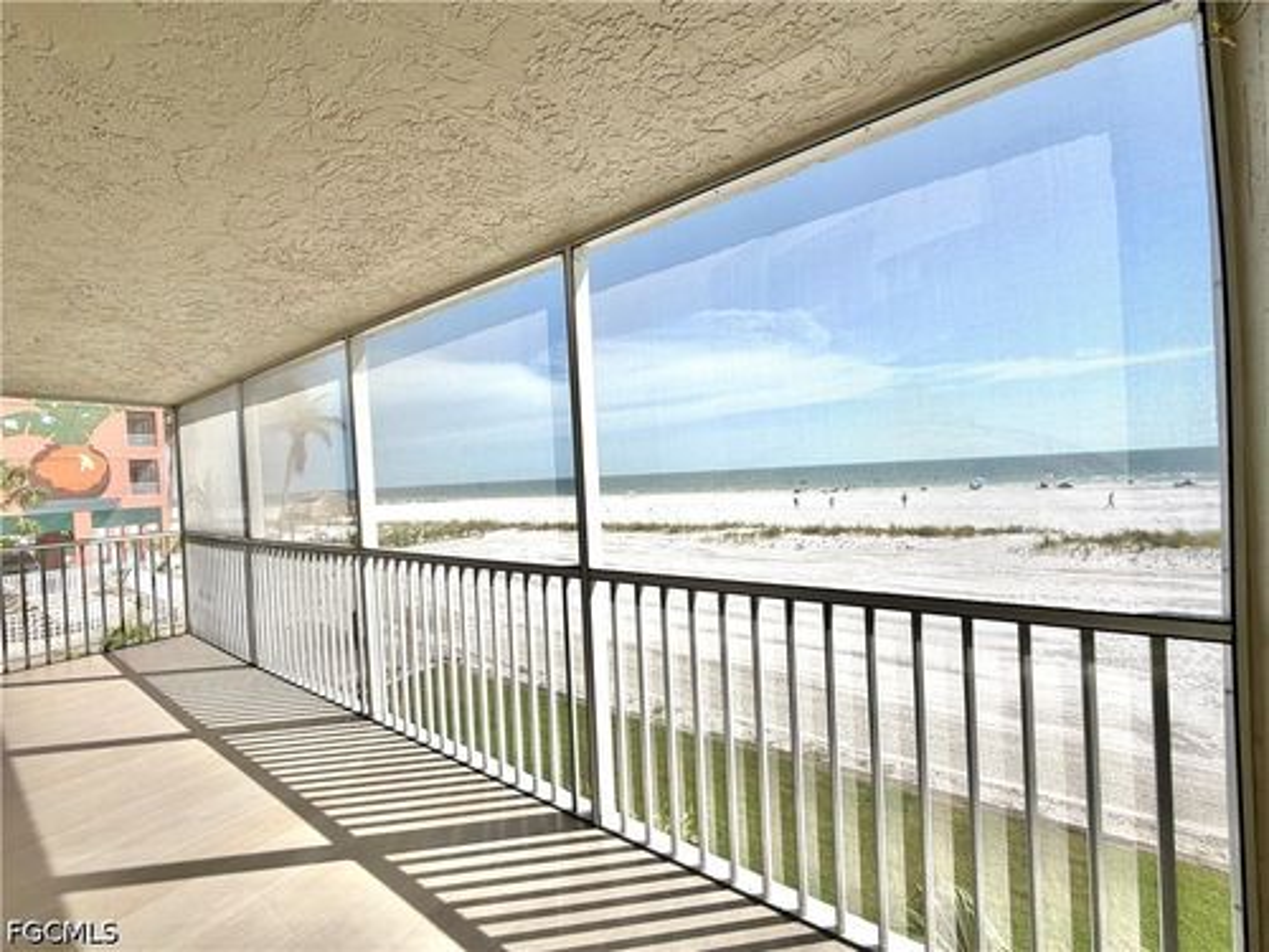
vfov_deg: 85.7
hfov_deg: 102.1
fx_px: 513
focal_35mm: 14
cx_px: 634
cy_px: 476
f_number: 2.2
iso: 20
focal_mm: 2.22
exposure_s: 1/770
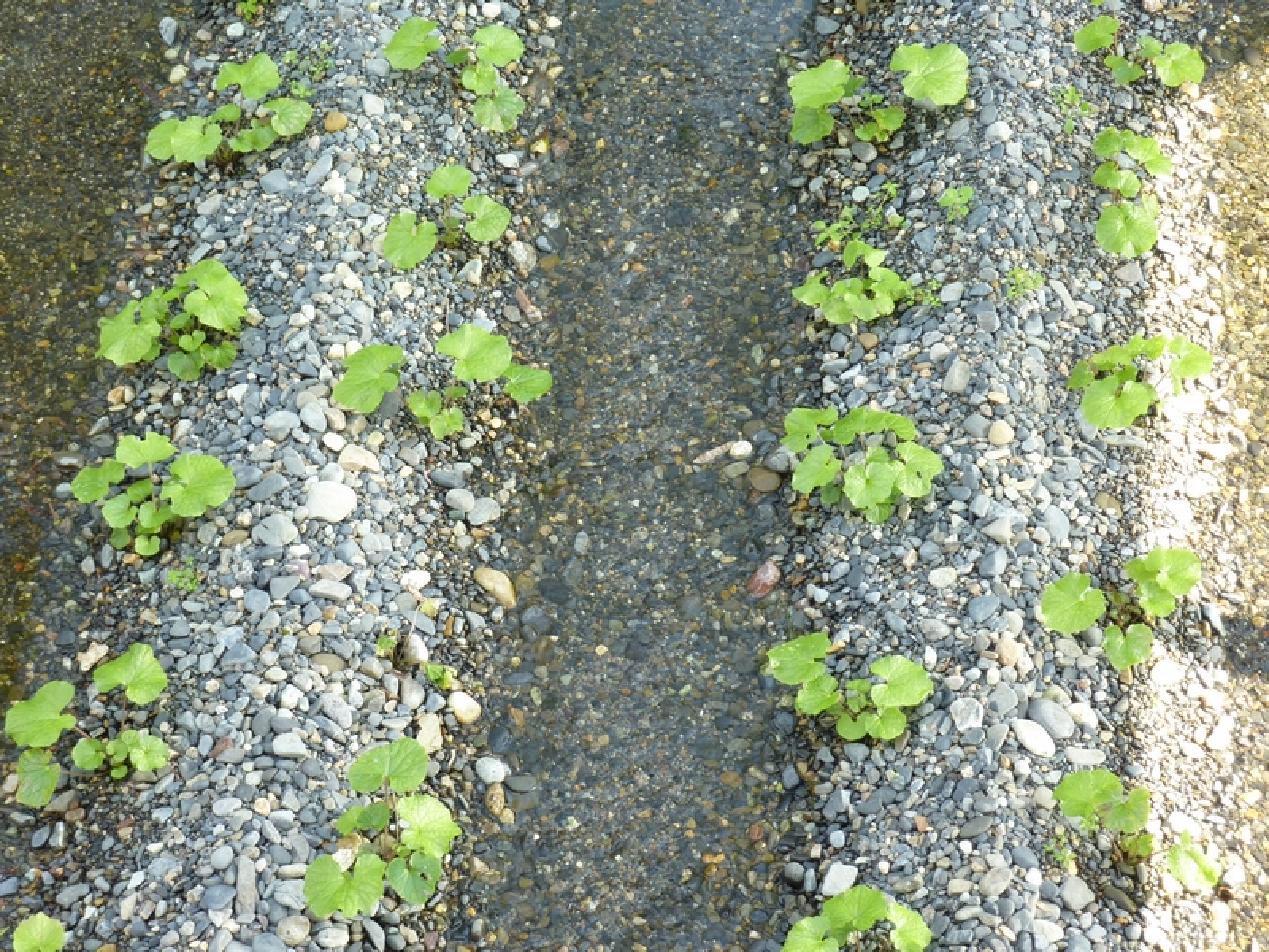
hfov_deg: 17.7
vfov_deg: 13.3
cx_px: 634
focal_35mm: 111
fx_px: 4069
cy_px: 476
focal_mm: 18.2
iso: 100
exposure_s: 1/50
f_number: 4.4
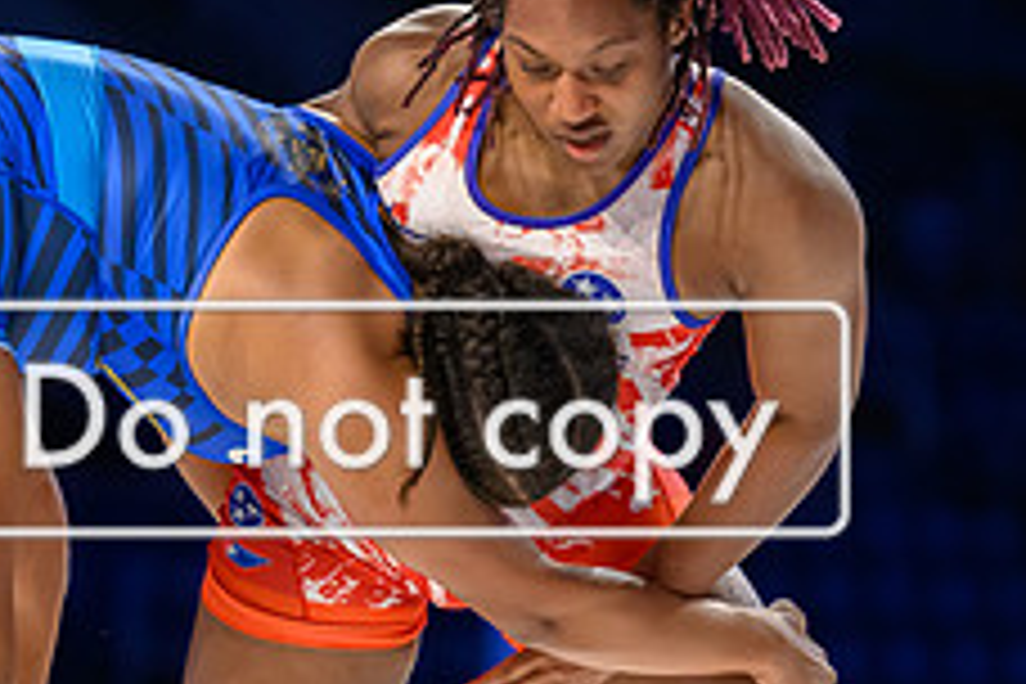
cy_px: 535
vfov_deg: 3.5
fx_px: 11086
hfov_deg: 5.3
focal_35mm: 389
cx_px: 567
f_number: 2.8
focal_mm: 135
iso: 3600
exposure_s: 1/800
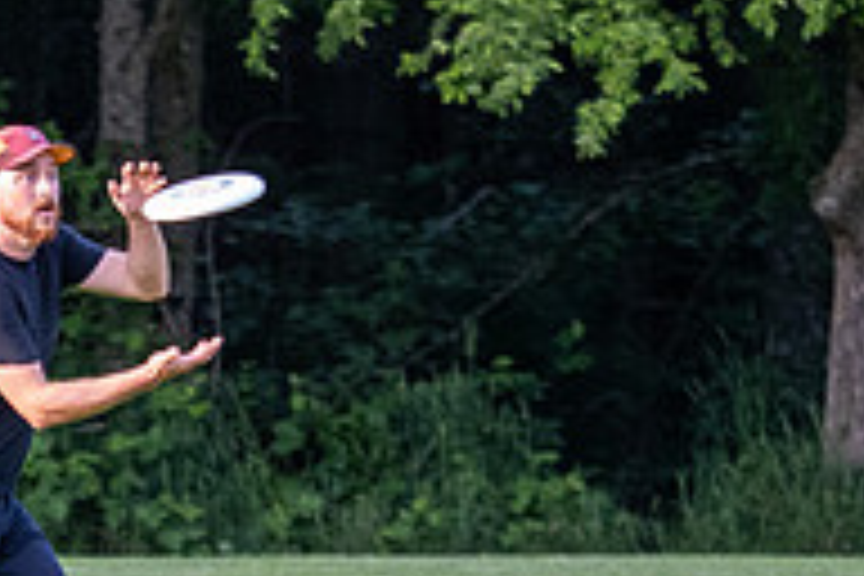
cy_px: 549
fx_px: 23950
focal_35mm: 998
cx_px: -52
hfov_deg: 2.1
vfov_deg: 1.4
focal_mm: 150
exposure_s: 1/1000
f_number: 2.8
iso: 800
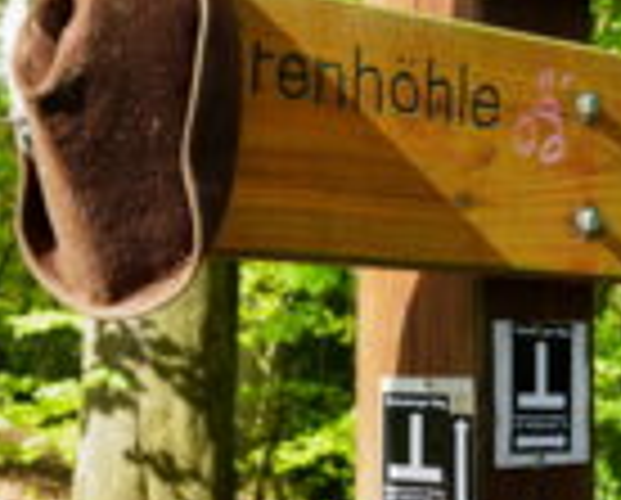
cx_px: 418
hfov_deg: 20.1
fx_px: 1750
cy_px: -20
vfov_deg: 15.9
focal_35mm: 95
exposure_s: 1/60
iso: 160
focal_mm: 35
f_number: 8
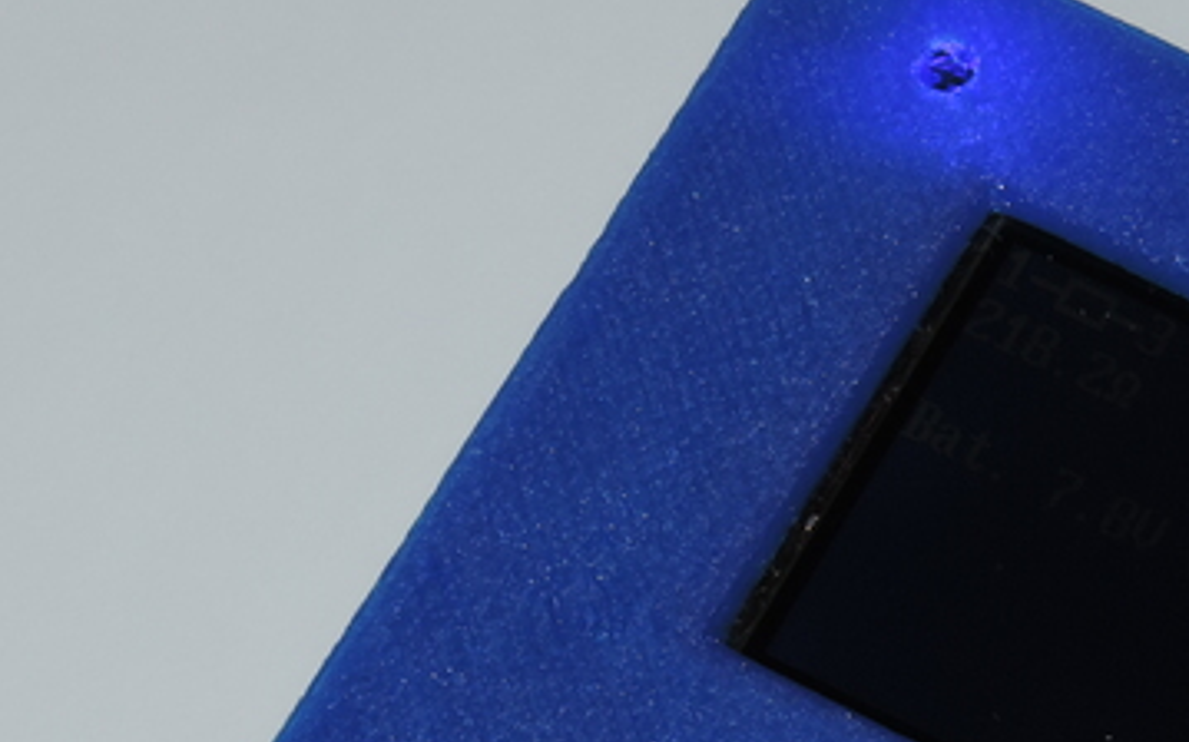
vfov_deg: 5.3
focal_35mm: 248
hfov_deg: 8.4
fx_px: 8032
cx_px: 1033
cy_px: 798
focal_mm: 18.7
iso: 200
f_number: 7.4
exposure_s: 1/60
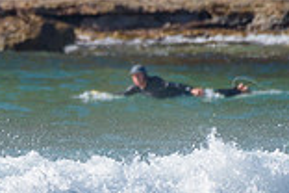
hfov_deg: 0.9
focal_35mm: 2284
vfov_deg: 0.6
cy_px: 171
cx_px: -157
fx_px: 18334
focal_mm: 500
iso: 320
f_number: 5.6
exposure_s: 1/3200
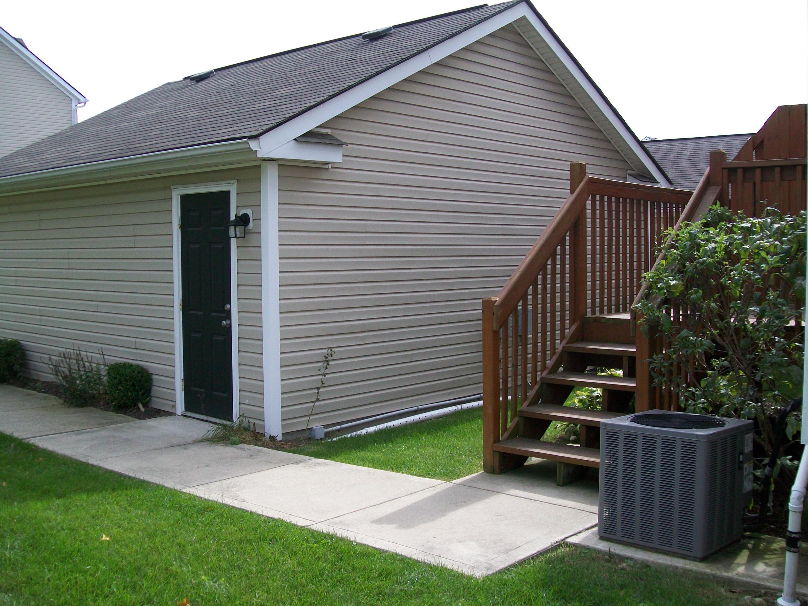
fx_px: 840
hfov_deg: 51.4
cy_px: 303
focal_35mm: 36
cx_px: 404
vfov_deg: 39.7
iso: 64
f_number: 2.7
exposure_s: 1/500
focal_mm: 6
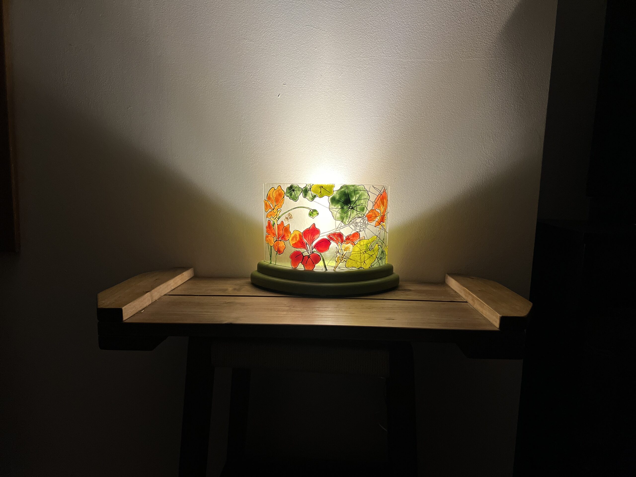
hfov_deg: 67.3
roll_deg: -1.0
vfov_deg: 53.1
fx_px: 478
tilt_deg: -8.7
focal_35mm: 26
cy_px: 238
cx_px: 318
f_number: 1.5
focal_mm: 5.7
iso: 400
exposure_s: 1/60
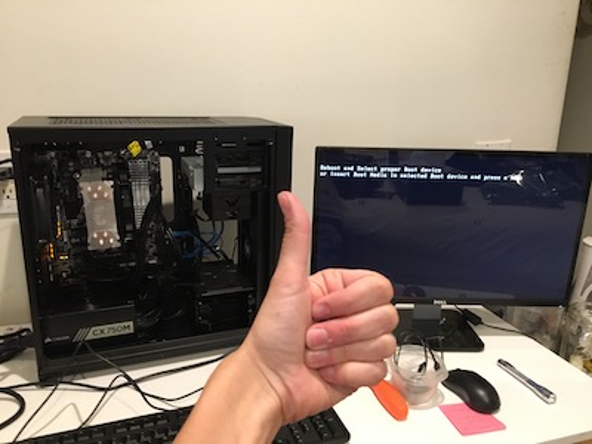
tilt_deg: -14.6
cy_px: 222
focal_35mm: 29
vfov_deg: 48.2
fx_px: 496
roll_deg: -1.1
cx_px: 296
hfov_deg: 61.7
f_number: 2.2
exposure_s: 1/15
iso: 200
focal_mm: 4.15
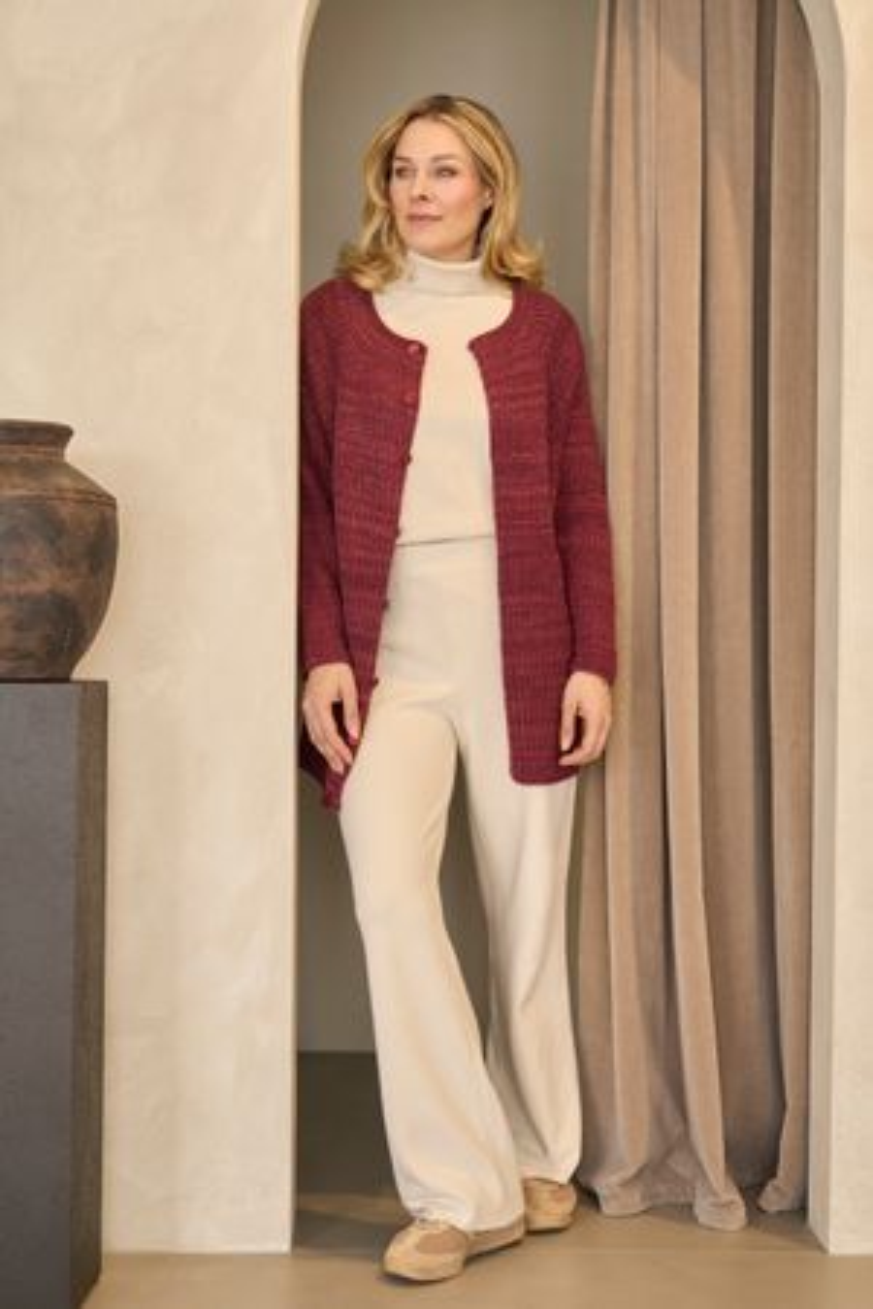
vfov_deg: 35.6
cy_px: 654
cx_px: 436
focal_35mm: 56
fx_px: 2037
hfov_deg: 24.2
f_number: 2.8
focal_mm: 56
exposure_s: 1/100
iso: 125
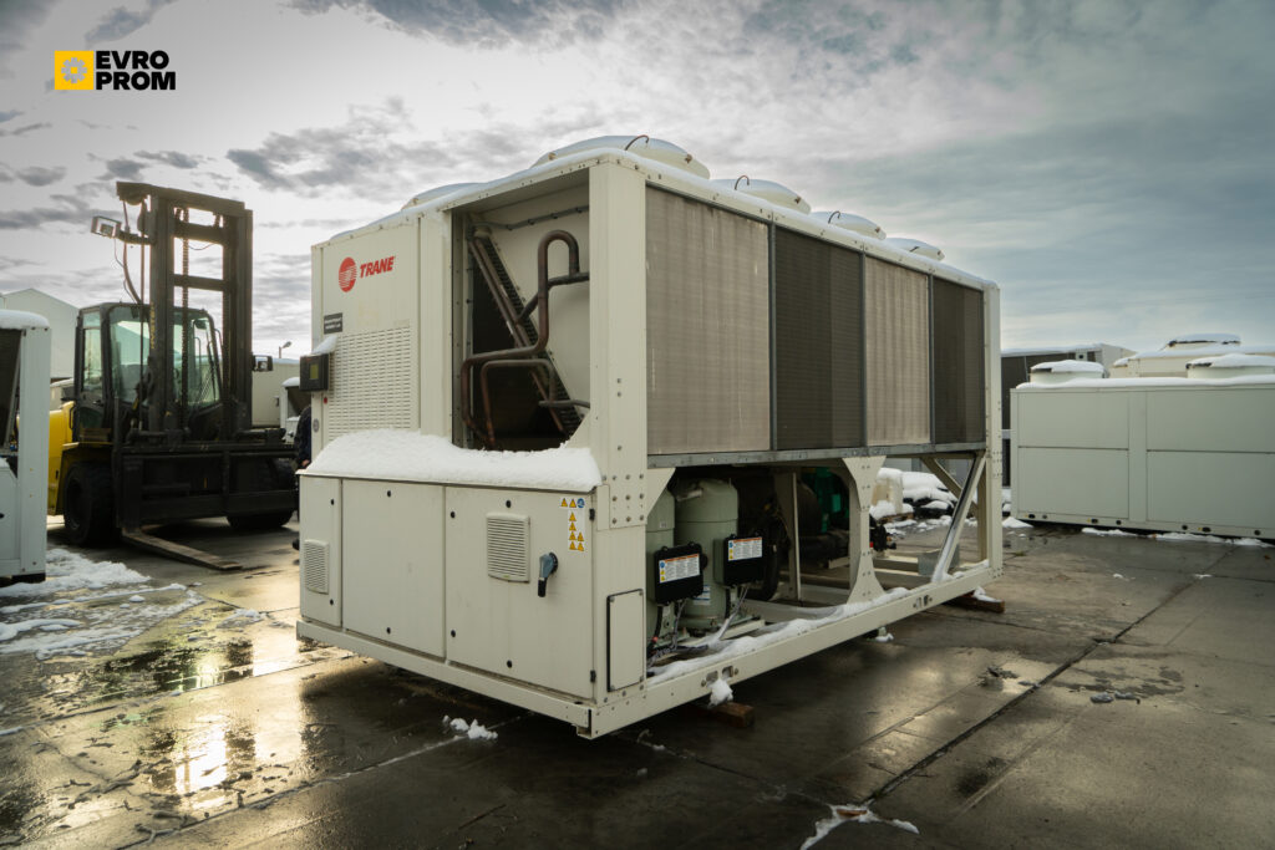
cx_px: 638
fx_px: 850
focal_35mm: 24
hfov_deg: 73.7
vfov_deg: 53.1
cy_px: 425
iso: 640
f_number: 6.3
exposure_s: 1/320
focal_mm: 24
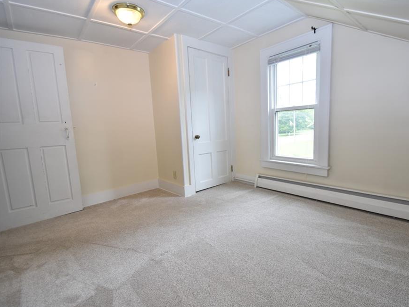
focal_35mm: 17
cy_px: 156
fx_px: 201
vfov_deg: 74.7
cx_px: 240
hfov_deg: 90.2
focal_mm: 10
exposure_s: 1/80
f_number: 4.5
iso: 400
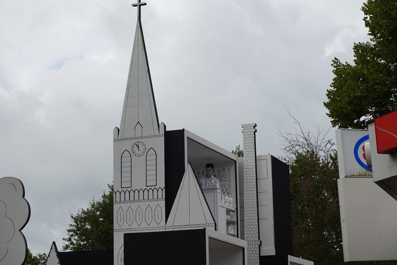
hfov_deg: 21.9
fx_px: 1026
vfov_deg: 14.7
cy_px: 132
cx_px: 198
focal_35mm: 93
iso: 100
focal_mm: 33.98
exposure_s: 1/400
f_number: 5.6
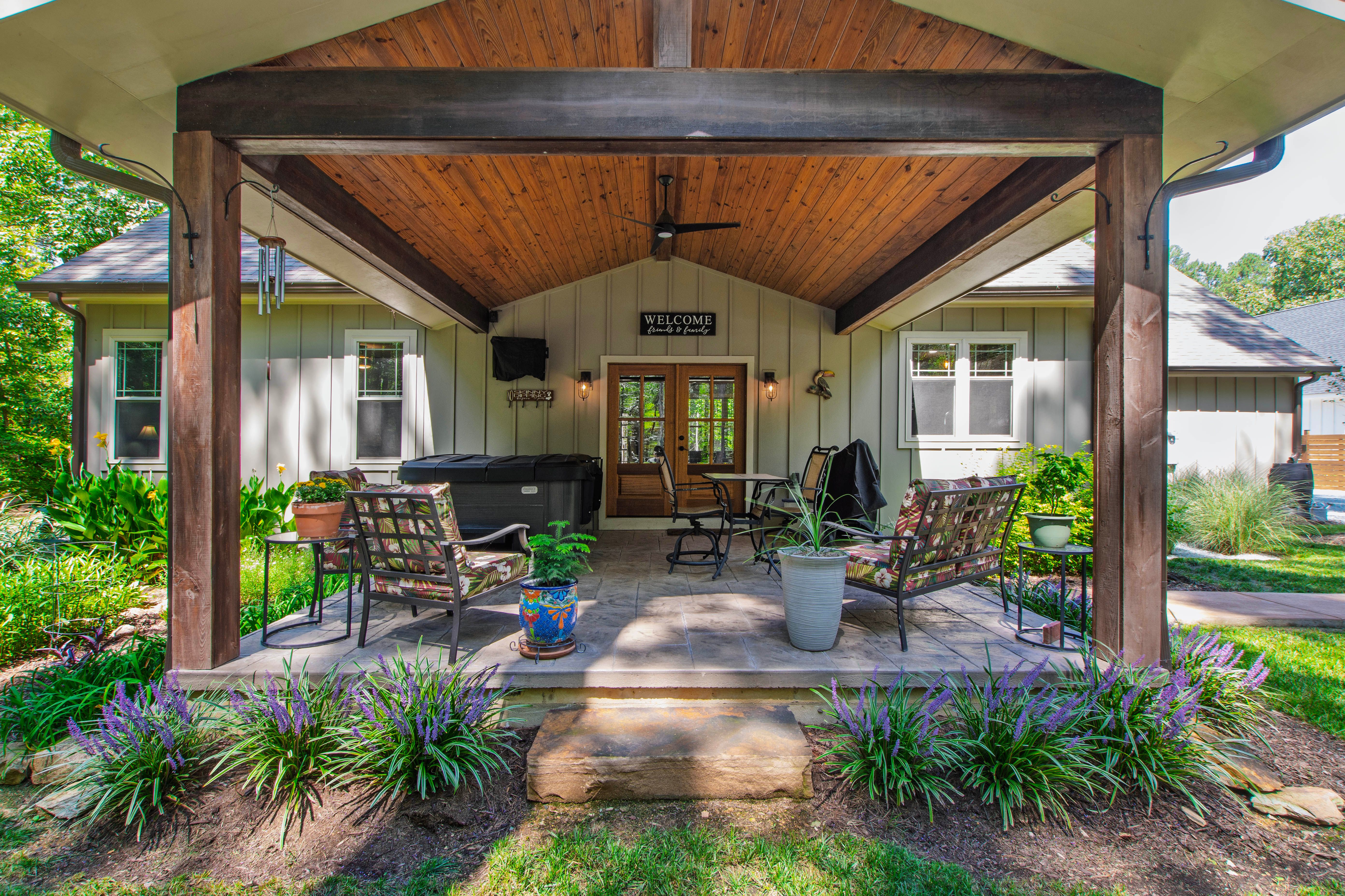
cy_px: 448
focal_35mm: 15
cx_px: 672
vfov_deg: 77.3
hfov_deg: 100.4
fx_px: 560
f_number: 9
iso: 100
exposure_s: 1/8
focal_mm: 10
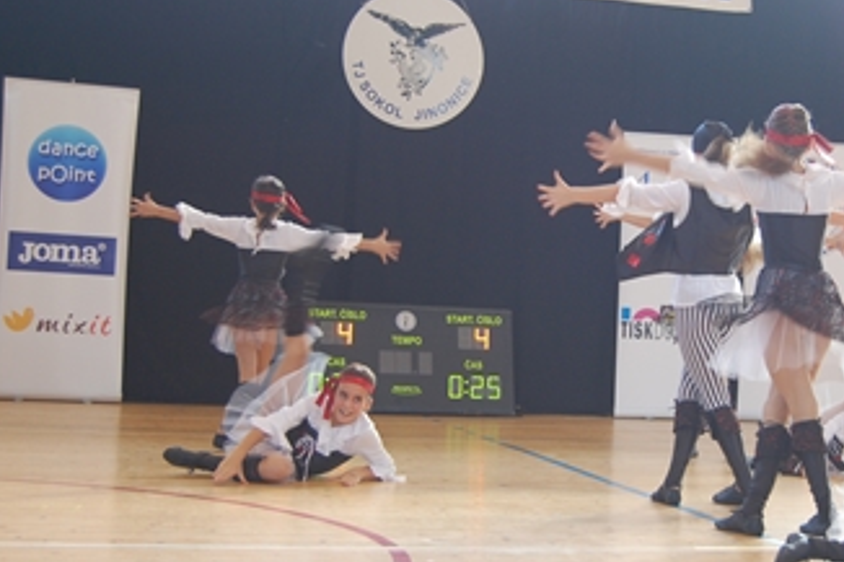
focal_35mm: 69
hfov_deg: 29.0
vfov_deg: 19.7
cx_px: 583
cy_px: 285
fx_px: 1617
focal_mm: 30
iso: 400
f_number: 4.2
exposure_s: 1/40
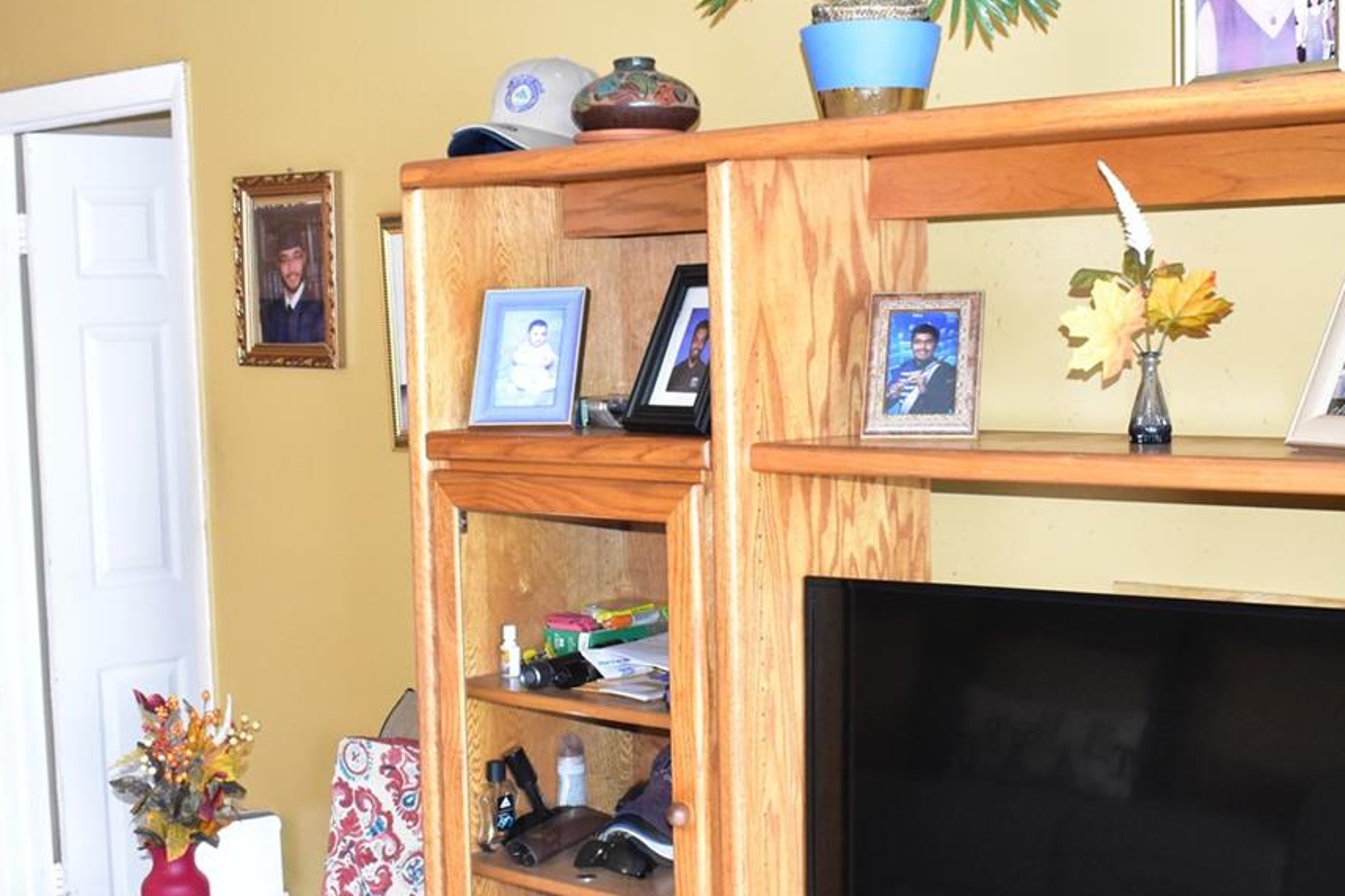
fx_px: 2092
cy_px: 526
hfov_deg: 35.6
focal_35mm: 56
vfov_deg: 24.2
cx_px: 731
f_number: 5
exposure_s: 1/60
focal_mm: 20
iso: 2200
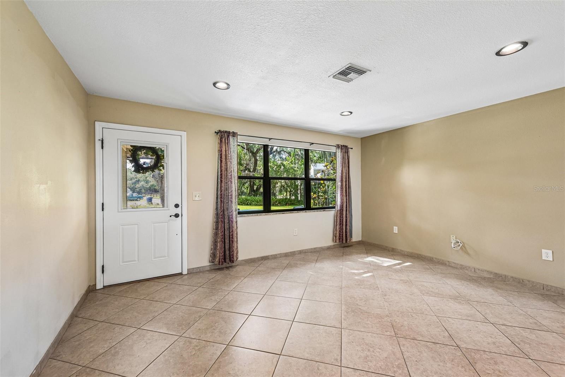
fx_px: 220
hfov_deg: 104.3
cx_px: 282
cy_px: 188
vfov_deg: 81.2
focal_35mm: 14
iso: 400
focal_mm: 14
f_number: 8
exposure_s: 1/10
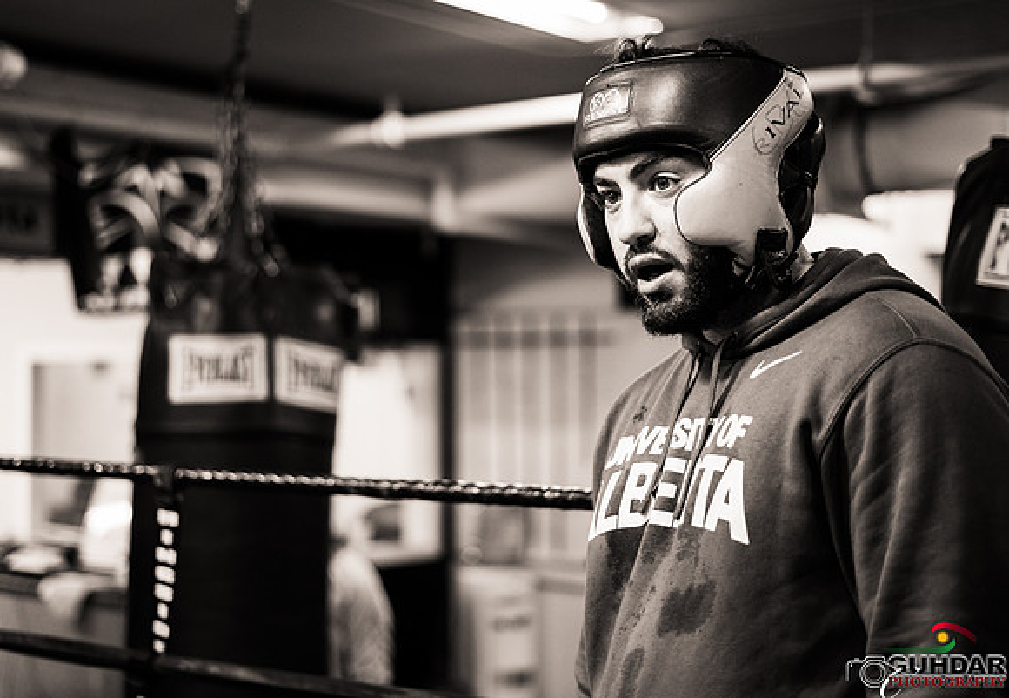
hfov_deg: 34.6
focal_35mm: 57
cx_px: 427
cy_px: 309
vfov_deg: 24.3
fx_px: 1618
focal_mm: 50
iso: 2500
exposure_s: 1/640
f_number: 1.8
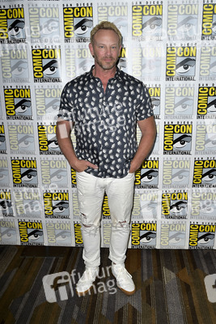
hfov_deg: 45.0
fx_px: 261
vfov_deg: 63.6
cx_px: 108
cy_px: 162
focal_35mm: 29
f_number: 6.3
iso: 250
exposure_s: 1/250
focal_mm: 29
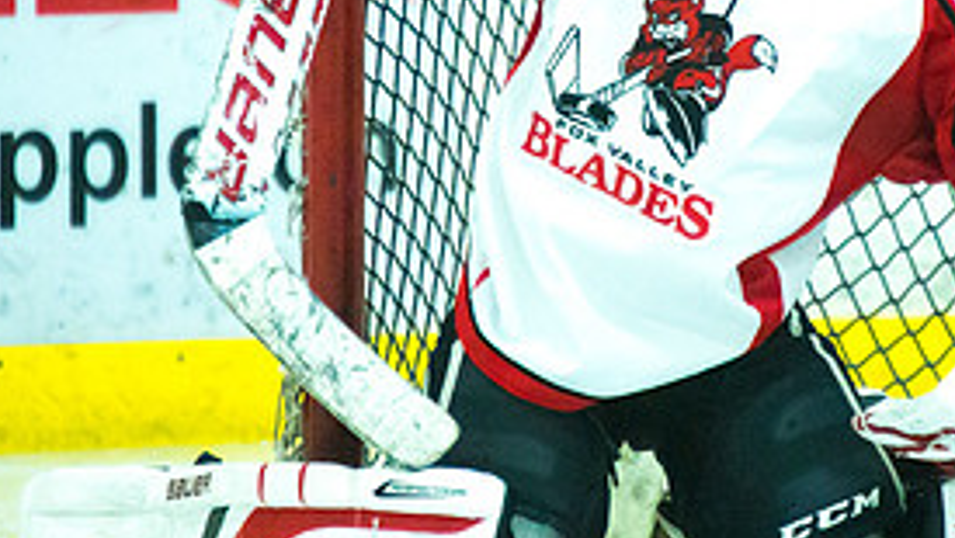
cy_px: 138
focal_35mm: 1012
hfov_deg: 2.1
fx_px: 25639
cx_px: 643
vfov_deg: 1.2
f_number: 5.6
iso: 6400
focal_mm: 400
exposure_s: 1/800
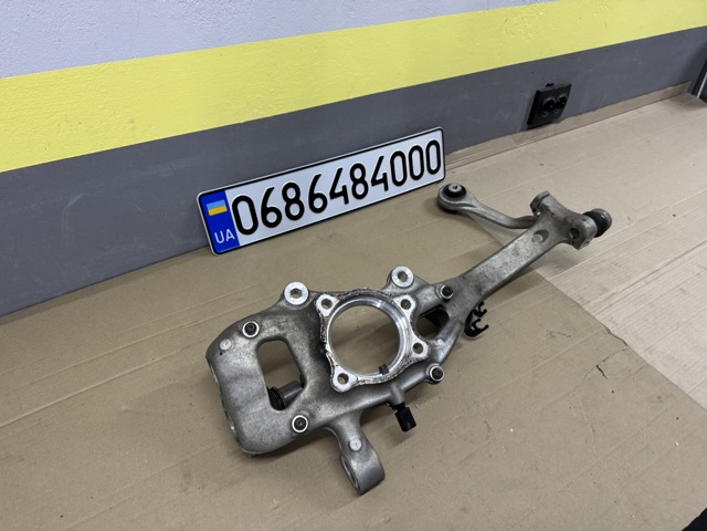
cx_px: 354
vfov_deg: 56.8
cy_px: 266
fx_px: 490
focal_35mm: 24
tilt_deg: -42.7
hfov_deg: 71.6
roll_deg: -5.6
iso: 200
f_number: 1.78
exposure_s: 1/100
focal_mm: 6.76
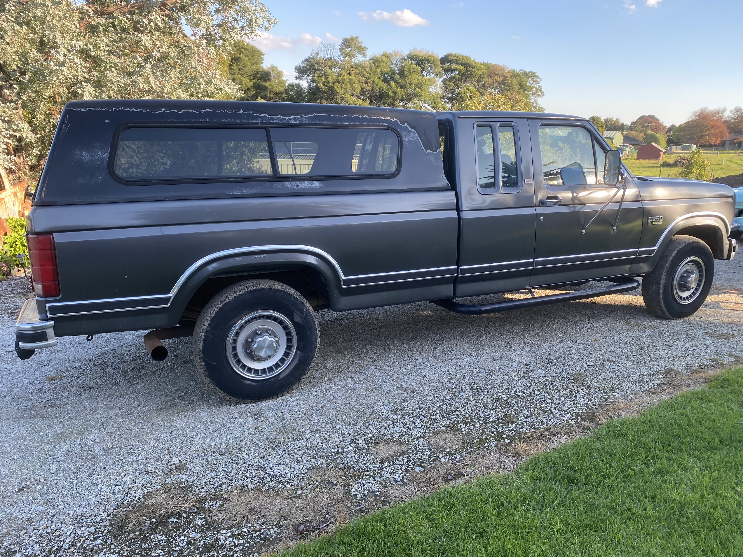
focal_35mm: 26
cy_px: 278
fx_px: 558
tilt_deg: -16.2
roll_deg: -3.2
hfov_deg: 67.3
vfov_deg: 53.1
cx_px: 372
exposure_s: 1/271
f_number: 1.8
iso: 32
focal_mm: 4.25
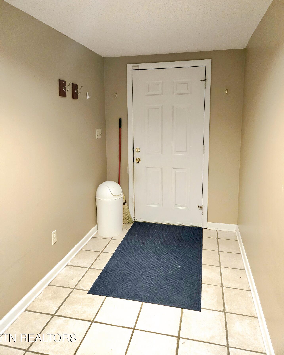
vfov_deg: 67.9
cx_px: 142
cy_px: 158
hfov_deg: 56.8
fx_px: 263
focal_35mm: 25
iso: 800
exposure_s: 1/60.2
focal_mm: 5.4
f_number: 1.8
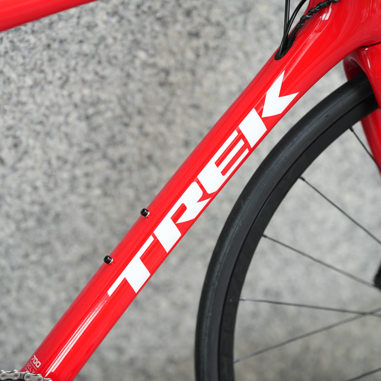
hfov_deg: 16.0
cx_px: 191
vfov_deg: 16.0
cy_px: 180
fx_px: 1357
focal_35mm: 109
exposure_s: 1/500
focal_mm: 85
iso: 160
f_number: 1.8
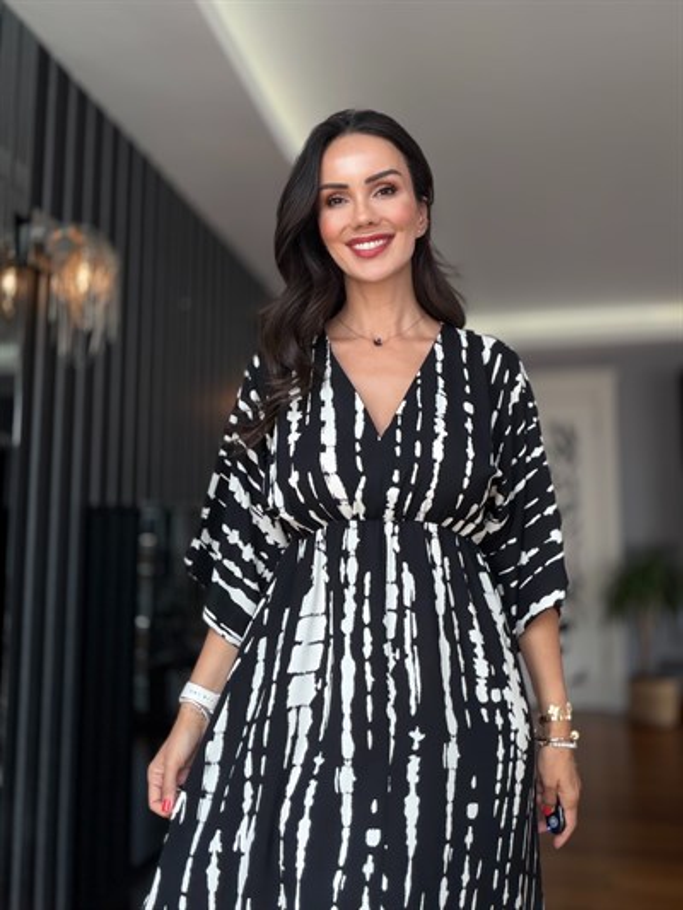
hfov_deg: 46.8
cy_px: 455
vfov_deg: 60.0
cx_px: 342
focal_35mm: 30
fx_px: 789
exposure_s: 1/121
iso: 40
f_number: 1.9
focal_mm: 2.71
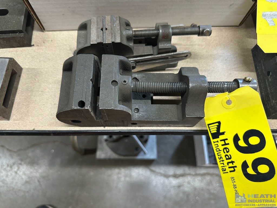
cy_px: 104
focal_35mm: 24
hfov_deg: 71.6
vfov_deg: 56.8
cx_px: 138
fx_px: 192
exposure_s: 1/60
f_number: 1.78
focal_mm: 6.86
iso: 250
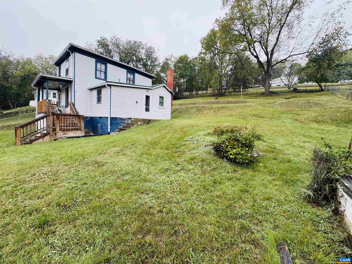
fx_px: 142
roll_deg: -2.4
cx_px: 176
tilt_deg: -3.5
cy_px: 132
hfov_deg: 102.1
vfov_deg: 85.7
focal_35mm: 14
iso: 40
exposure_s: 1/161
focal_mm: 2.22
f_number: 2.2
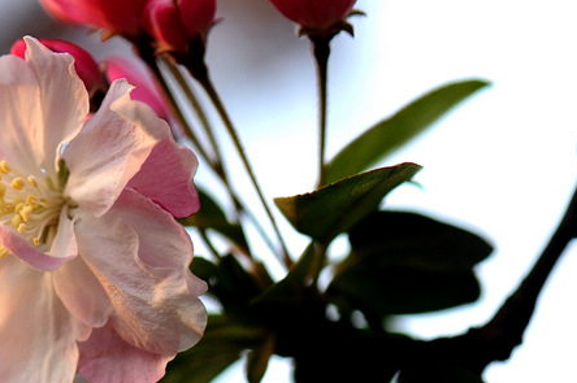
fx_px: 3874
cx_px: 259
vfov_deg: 5.7
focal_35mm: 242
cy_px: 210
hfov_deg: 8.5
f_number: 5
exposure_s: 1/320
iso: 1000
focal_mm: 105
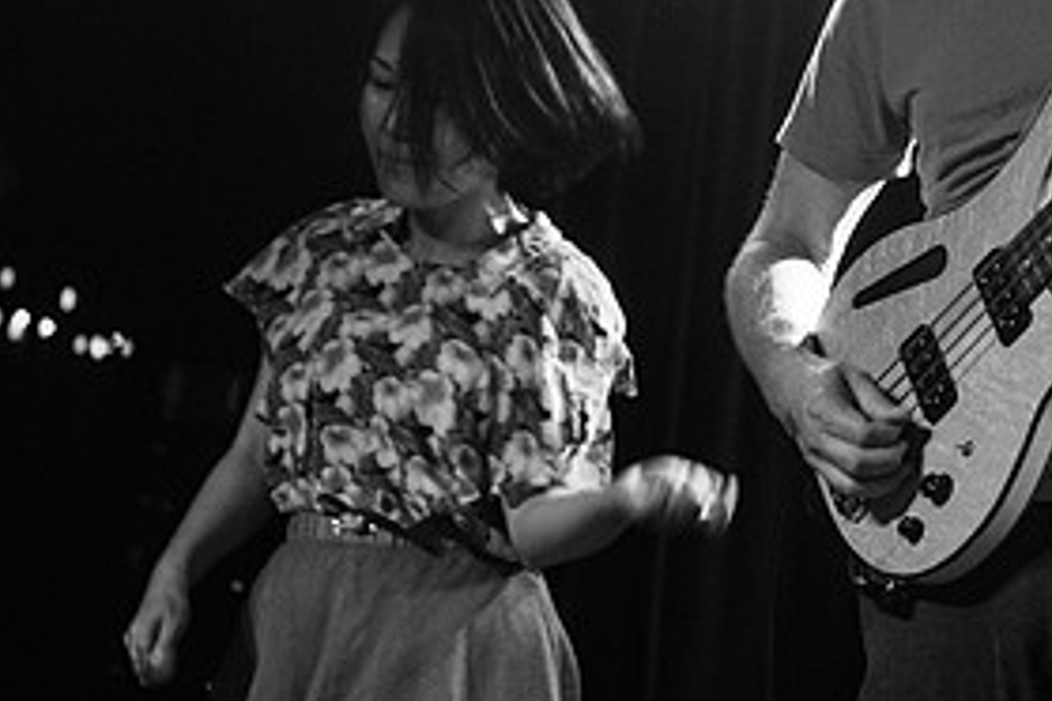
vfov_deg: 9.7
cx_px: 544
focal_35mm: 142
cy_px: 247
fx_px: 4149
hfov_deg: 14.4
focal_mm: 62
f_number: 3.2
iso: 2500
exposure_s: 1/125
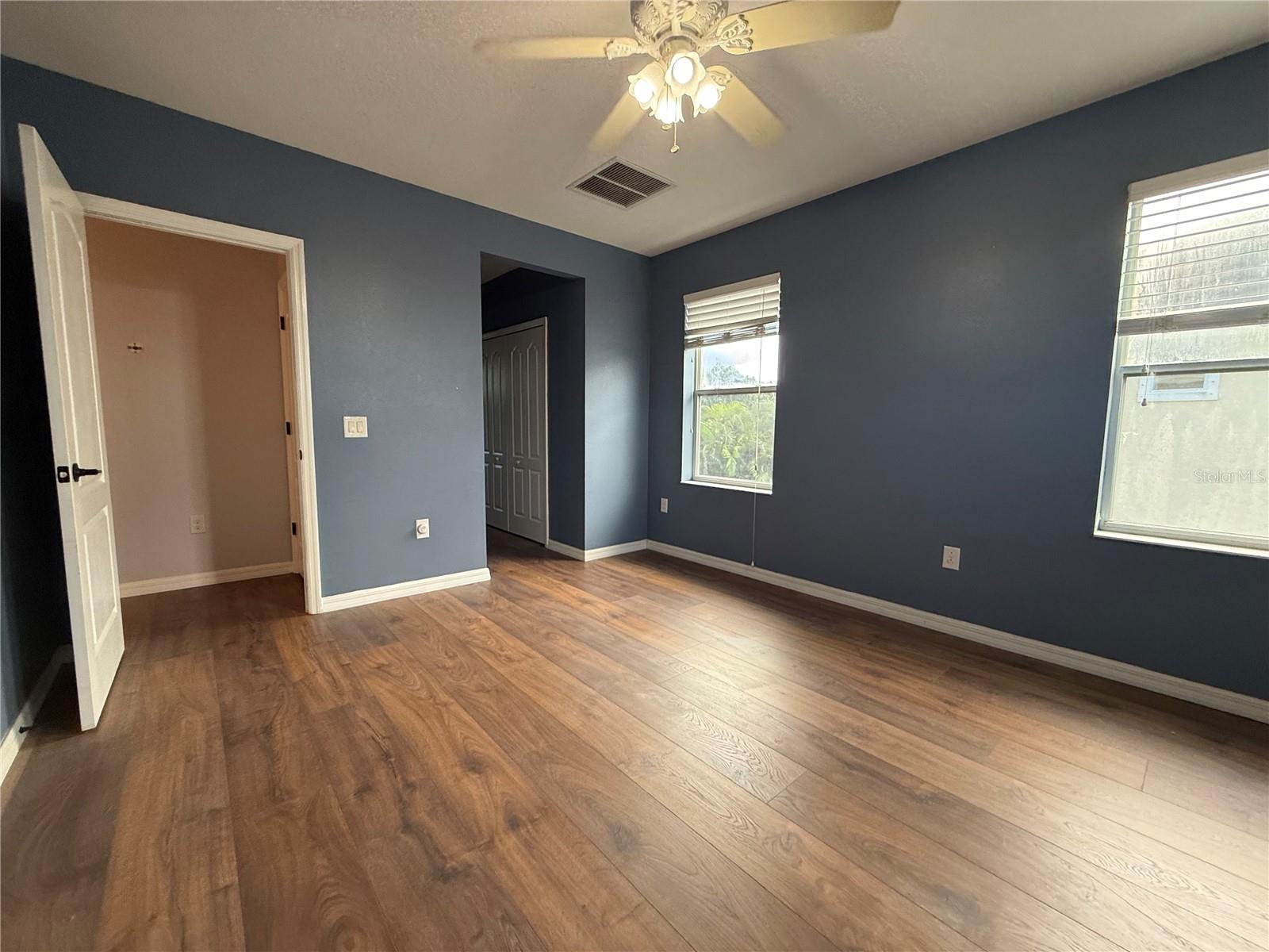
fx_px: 513
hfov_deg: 102.1
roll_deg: -0.7
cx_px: 634
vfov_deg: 85.7
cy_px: 476
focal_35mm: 14
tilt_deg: -3.0
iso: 250
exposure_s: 1/120
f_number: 2.2
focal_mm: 2.22
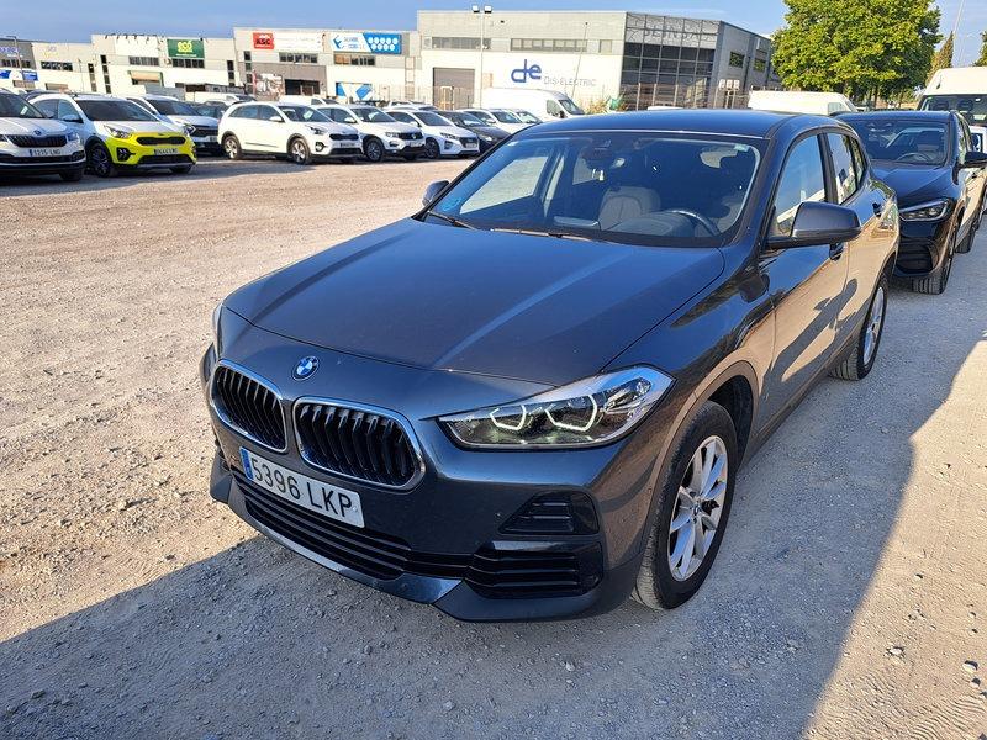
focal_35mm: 24
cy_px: 370
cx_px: 494
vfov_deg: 56.8
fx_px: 684
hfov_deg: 71.6
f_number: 1.8
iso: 50
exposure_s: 1/640
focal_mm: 5.23
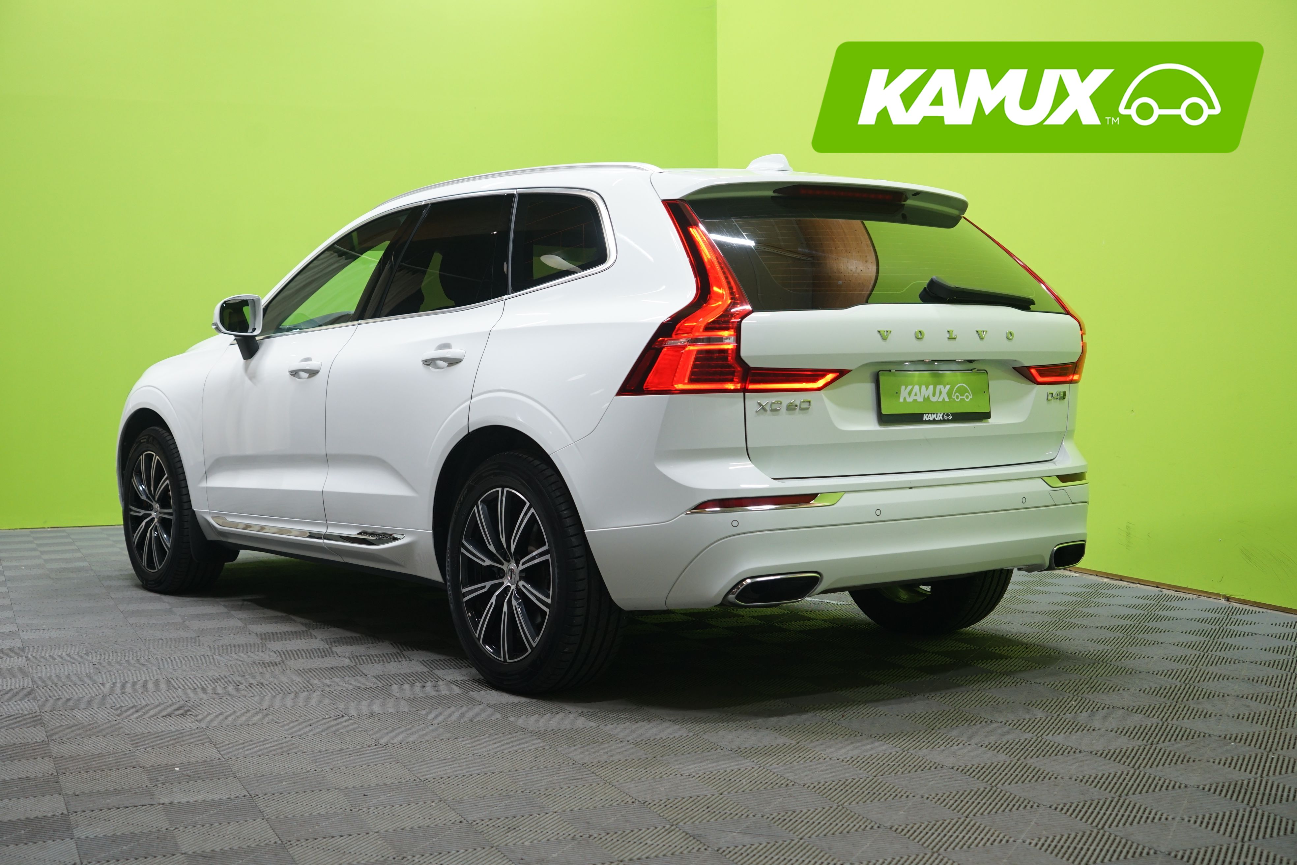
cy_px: 432
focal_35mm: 46
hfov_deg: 42.7
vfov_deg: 29.2
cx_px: 648
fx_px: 1657
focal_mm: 46
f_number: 4.5
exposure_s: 1/25
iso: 640
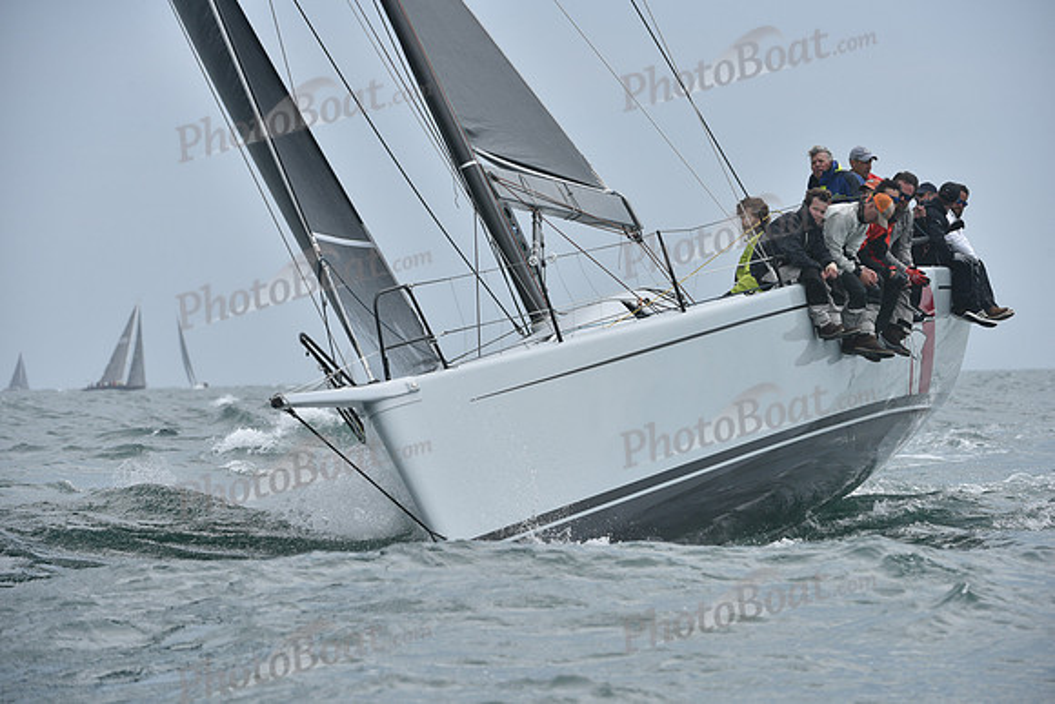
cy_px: 352
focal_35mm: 240
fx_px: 7035
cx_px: 528
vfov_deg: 5.7
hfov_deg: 8.6
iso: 320
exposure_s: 1/1000
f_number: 8
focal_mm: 240
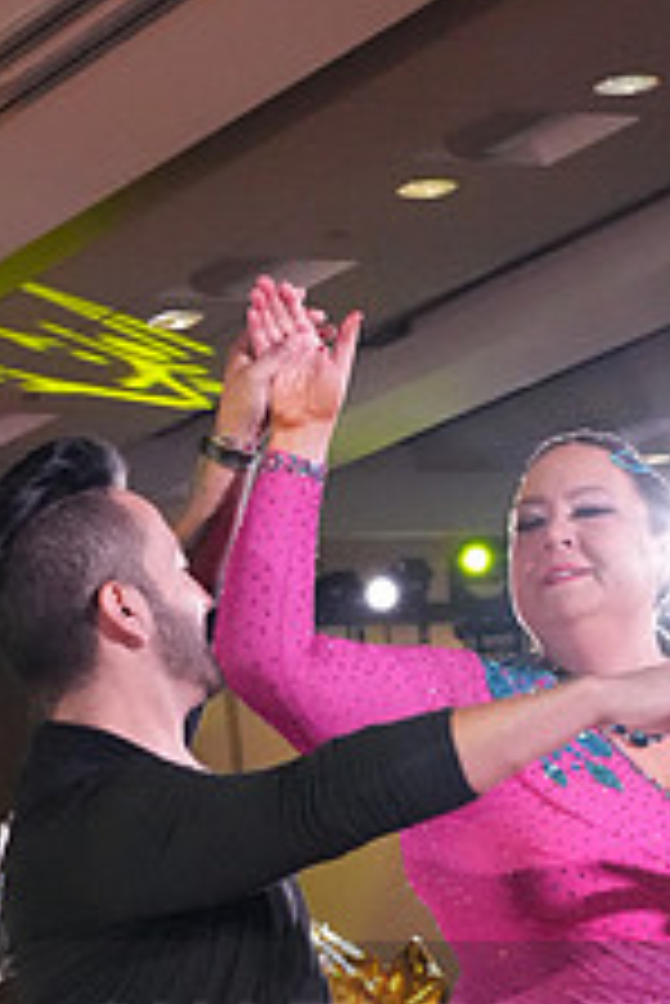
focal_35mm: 135
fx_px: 3763
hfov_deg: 10.2
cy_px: 1094
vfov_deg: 14.8
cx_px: 357
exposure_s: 1/400
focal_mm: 35
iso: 8000
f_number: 5
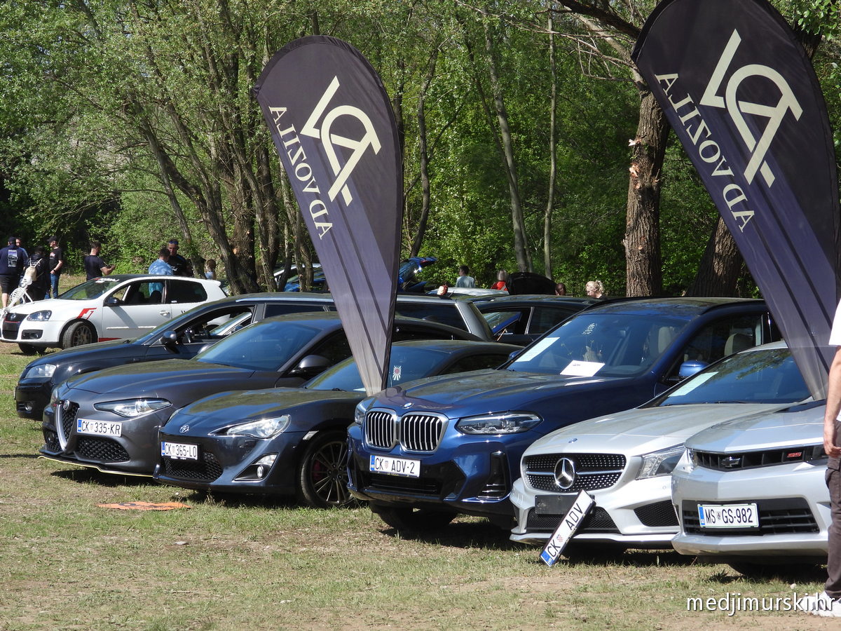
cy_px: 316
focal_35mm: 145
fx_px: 3523
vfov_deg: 10.2
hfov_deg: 13.6
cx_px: 420
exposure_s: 1/640
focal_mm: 26.1
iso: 100
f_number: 4
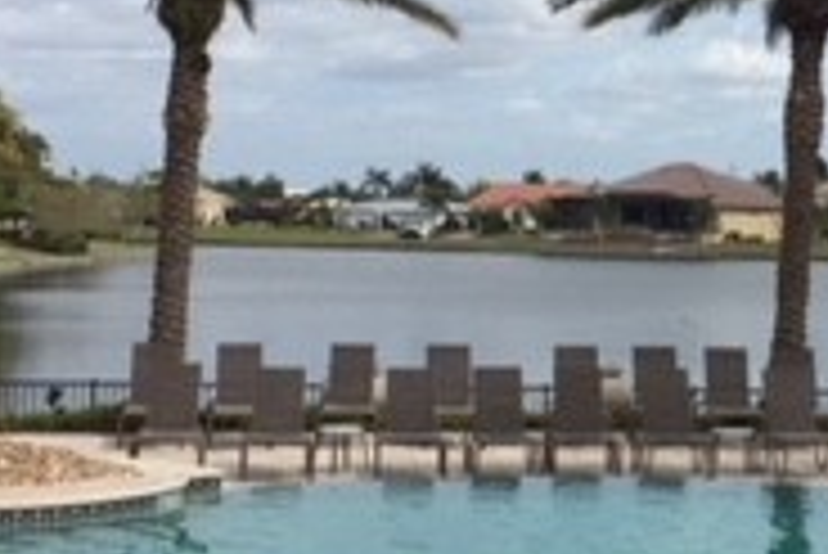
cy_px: 126
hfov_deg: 19.1
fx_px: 2417
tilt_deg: +1.6
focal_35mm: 105
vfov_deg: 13.0
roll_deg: -2.2
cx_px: 756
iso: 32
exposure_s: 1/2639
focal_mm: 4.15
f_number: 2.2
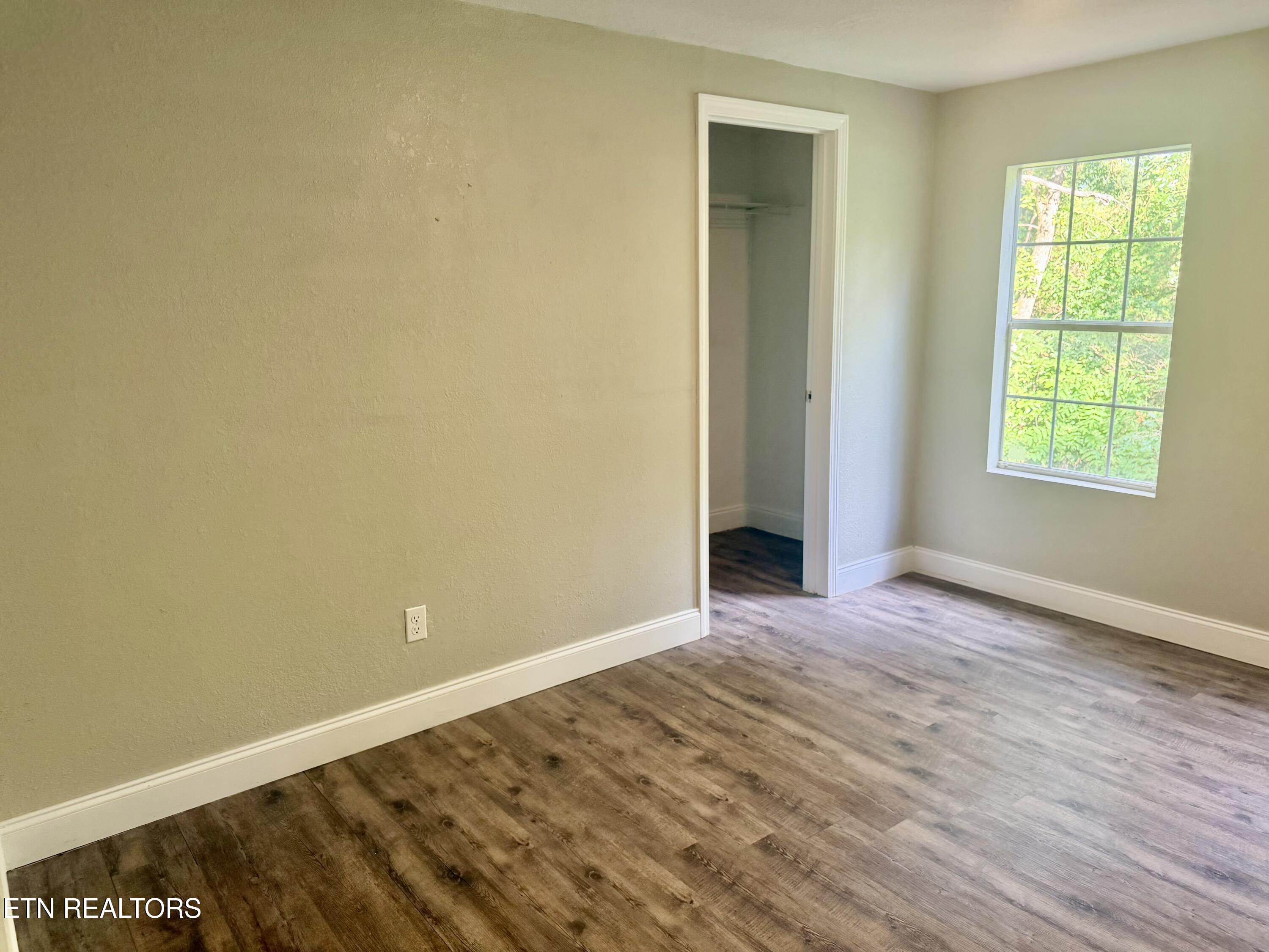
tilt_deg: -13.1
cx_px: 634
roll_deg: +2.9
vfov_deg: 56.8
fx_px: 880
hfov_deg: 71.6
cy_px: 476
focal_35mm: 24
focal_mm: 6.76
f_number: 1.78
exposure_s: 1/90
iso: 200
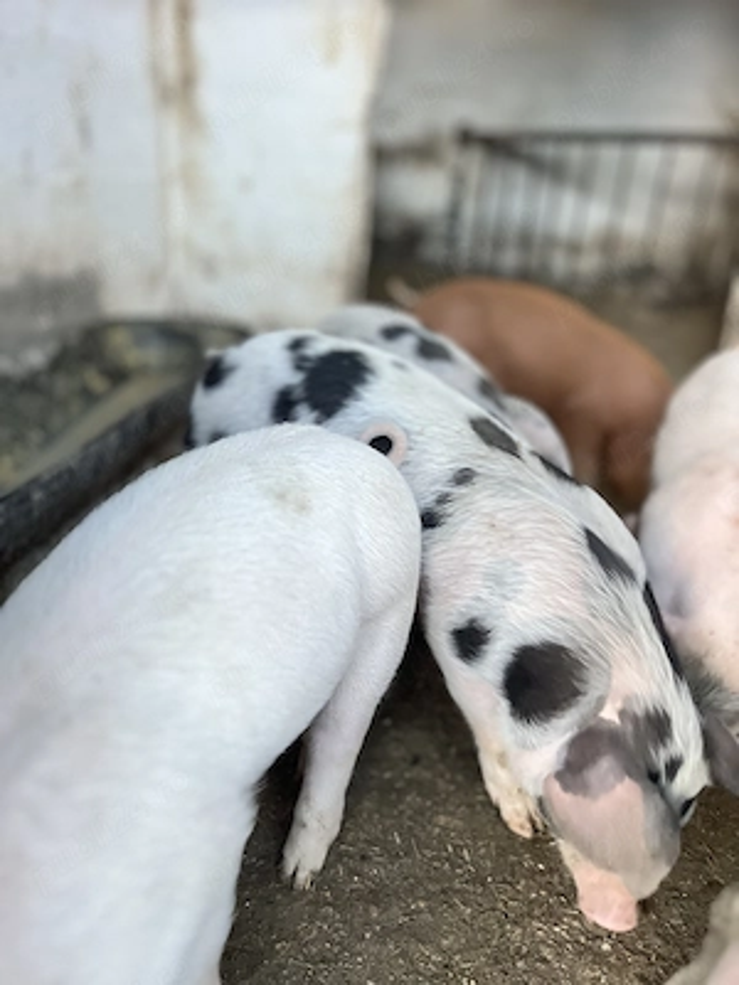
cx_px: 370
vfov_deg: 67.3
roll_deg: -2.8
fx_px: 740
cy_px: 492
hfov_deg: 53.1
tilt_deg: -24.8
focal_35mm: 26
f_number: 1.6
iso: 500
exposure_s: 1/40
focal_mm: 5.1
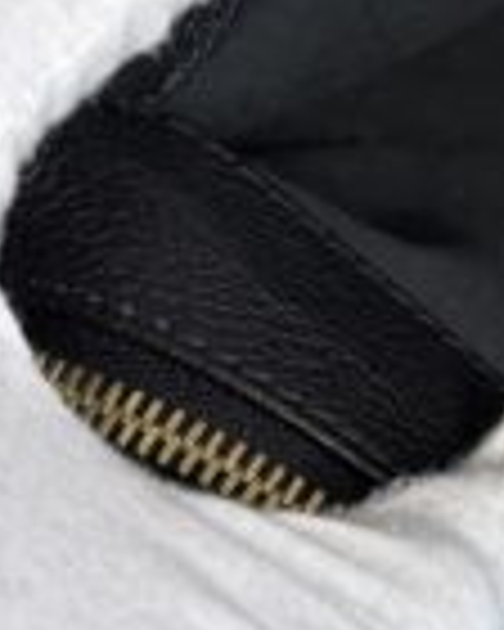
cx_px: 806
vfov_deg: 14.4
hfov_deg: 11.0
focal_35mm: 134
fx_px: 2499
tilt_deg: -46.2
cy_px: 243
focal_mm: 6.76
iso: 160
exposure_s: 1/120
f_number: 1.78
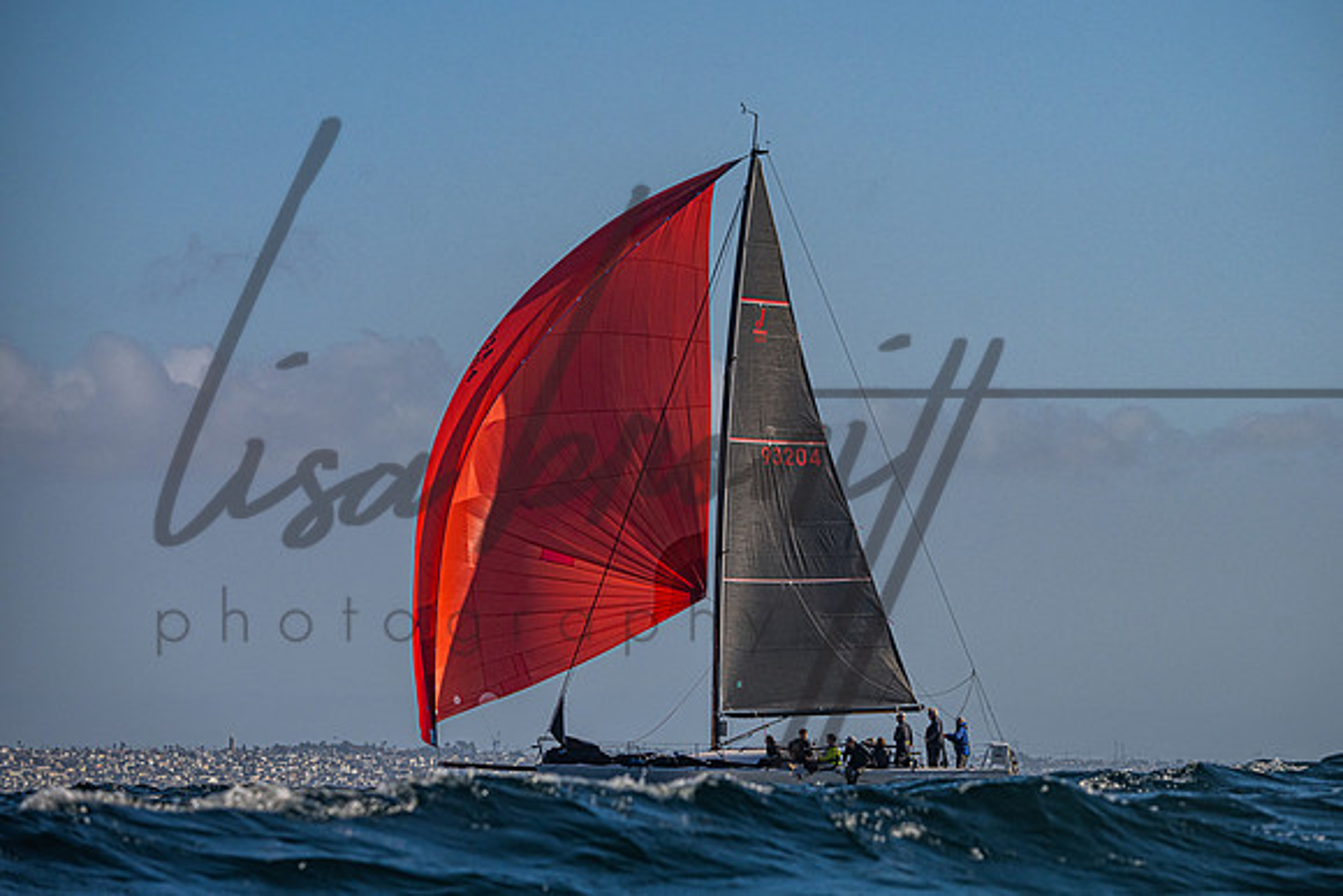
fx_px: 8778
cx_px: 728
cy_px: 369
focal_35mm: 235
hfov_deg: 8.7
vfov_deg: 5.8
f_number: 6.3
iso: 320
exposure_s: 1/5000
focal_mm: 200
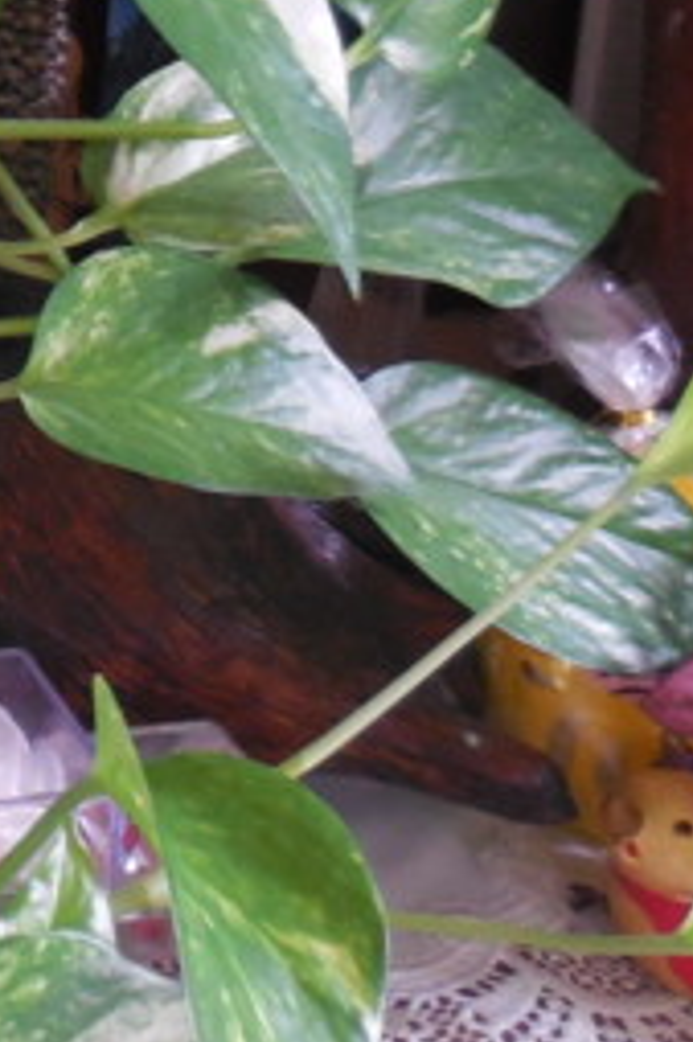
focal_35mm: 82
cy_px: 53
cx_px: -443
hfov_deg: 15.0
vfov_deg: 23.9
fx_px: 2371
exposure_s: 1/10
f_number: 3.1
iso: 400
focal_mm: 4.5
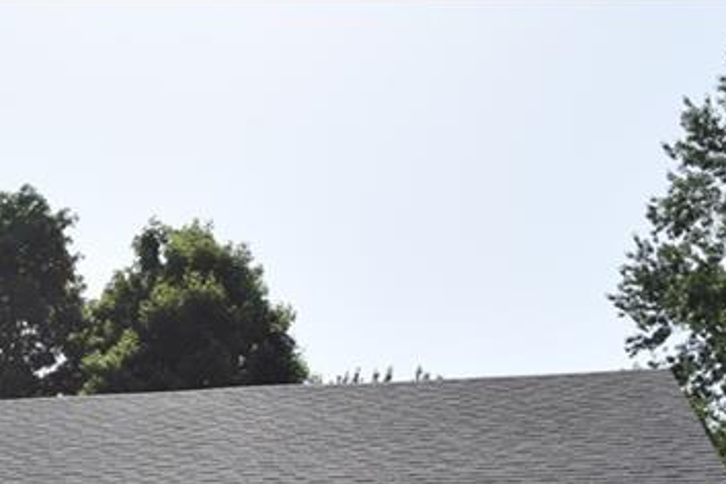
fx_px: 1573
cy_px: 693
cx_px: -82
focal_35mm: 78
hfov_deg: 24.2
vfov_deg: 16.2
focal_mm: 18
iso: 100
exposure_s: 1/200
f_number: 10
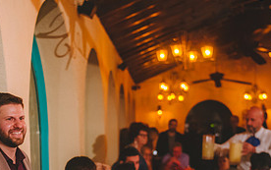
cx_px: 98
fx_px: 569
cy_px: 182
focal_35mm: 77
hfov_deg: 26.7
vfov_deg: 16.5
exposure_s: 1/80
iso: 1250
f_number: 2.8
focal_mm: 36
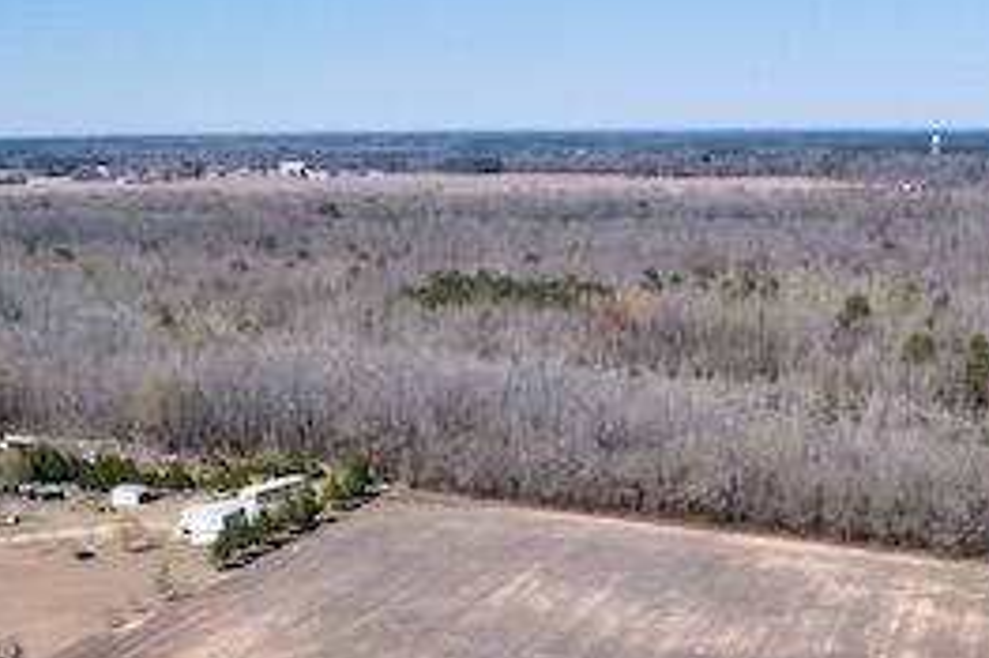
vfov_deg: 18.8
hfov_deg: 30.1
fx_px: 1839
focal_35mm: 67
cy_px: 854
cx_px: 564
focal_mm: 8.38
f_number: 2.8
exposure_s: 1/80
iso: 100
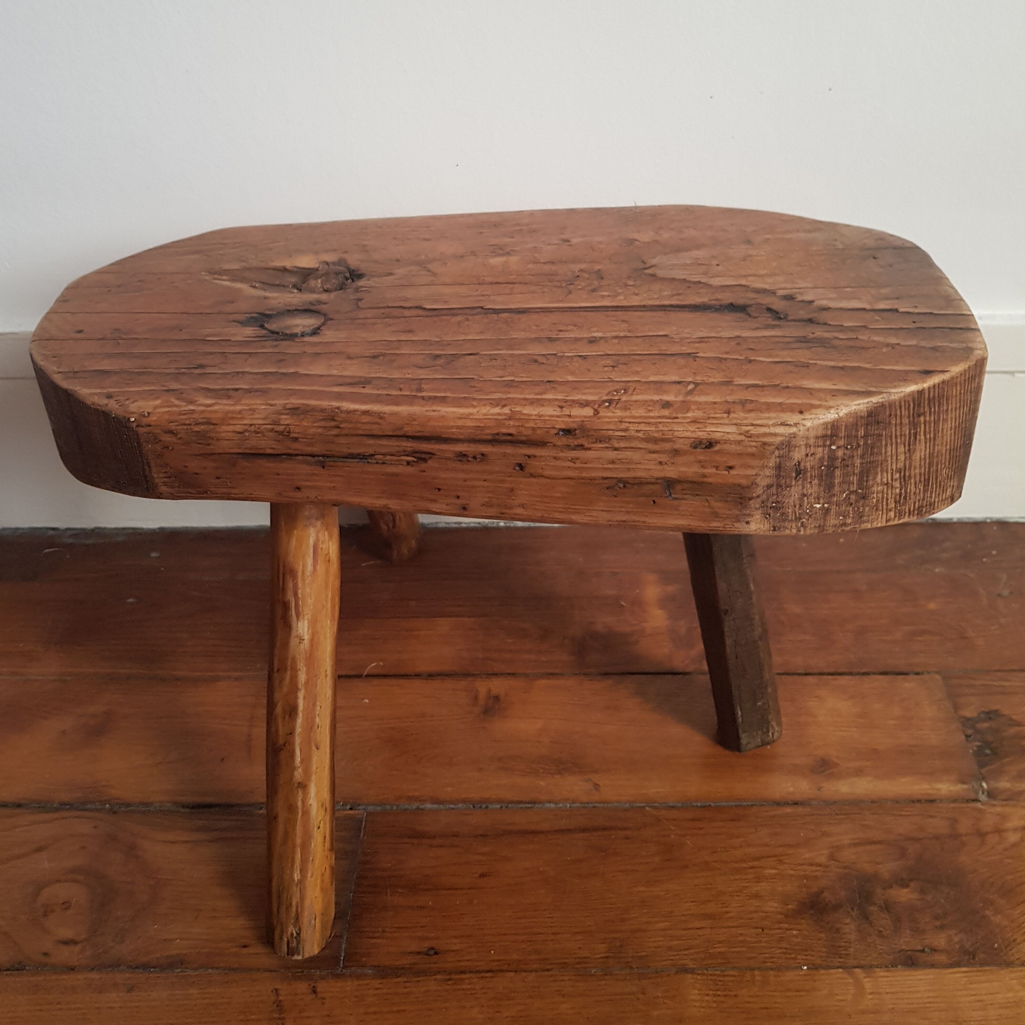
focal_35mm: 31
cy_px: 381
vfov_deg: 52.0
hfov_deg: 52.5
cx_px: 509
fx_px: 1039
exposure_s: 1/50
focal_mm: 4.2
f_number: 1.7
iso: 160
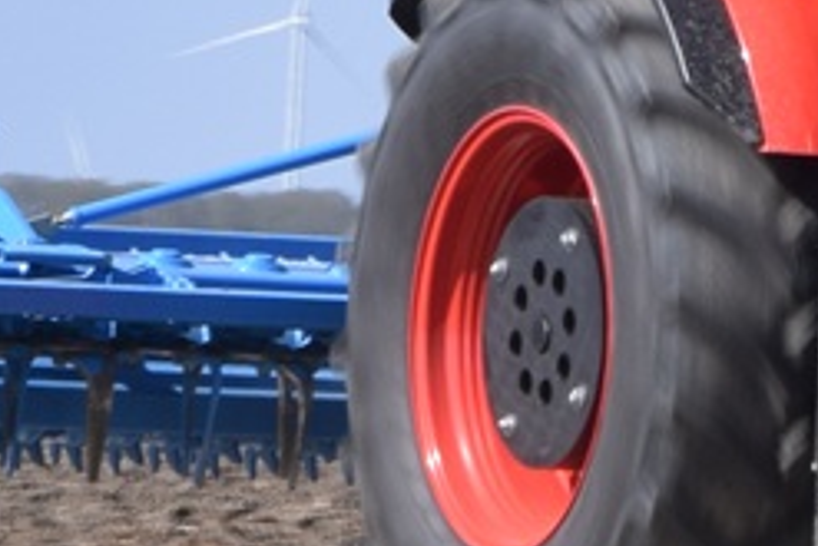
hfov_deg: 3.7
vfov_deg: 2.5
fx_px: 12436
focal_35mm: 547
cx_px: 1381
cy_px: 407
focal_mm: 50
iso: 200
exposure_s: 1/100
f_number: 18
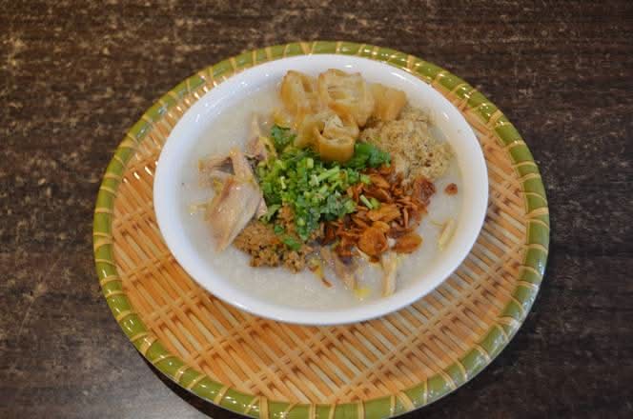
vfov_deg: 28.8
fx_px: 816
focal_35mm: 46
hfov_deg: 42.4
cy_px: 210
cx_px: 316
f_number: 4
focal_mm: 31
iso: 800
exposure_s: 1/50
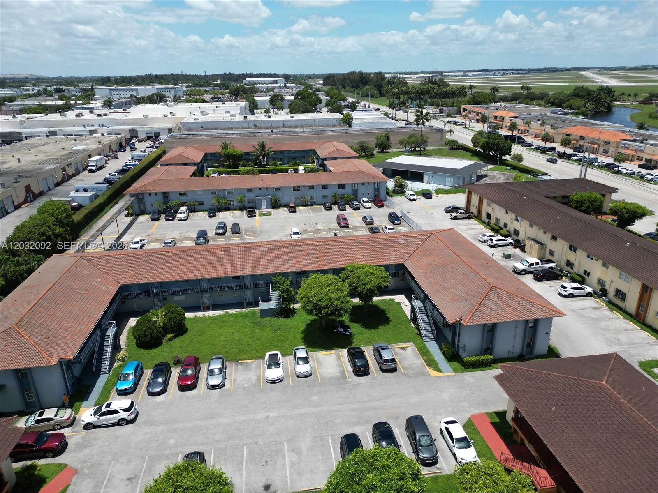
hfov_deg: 71.6
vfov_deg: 56.8
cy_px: 246
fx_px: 456
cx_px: 329
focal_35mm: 24
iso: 110
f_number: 1.7
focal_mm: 6.72
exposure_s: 1/3200
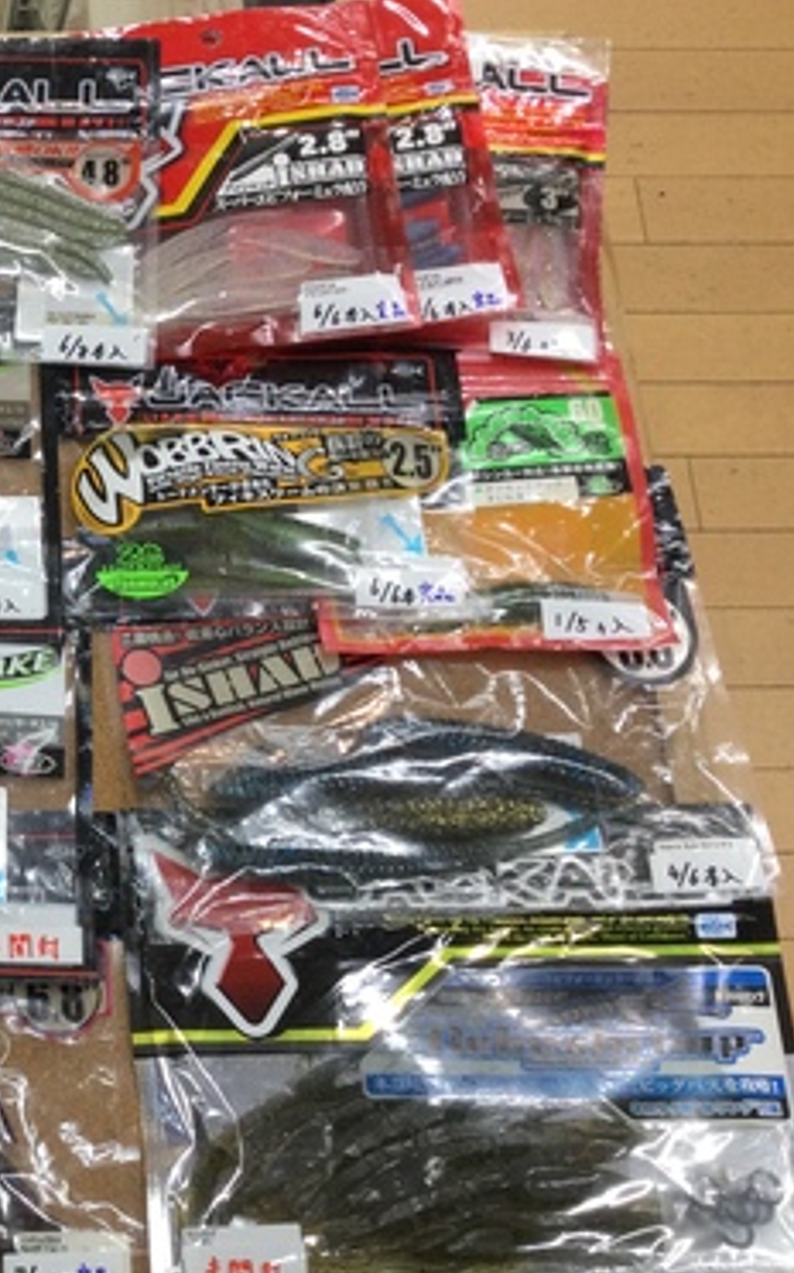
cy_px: 678
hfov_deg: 22.4
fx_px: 1838
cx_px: -168
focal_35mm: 53
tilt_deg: -71.5
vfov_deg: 38.2
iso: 32
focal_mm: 3.3
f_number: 2.4
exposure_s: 1/40
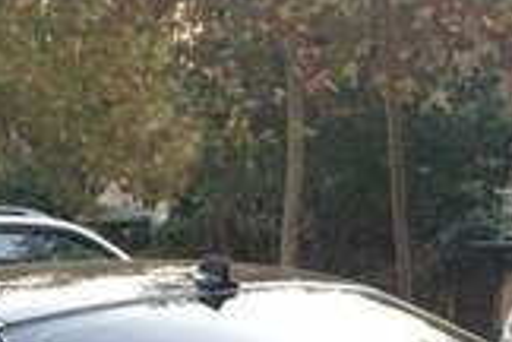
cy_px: 749
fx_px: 1749
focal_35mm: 123
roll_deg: +3.9
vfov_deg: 10.1
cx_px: 114
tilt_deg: -15.8
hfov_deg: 16.5
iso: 125
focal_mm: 4.15
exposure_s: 1/33
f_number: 2.2
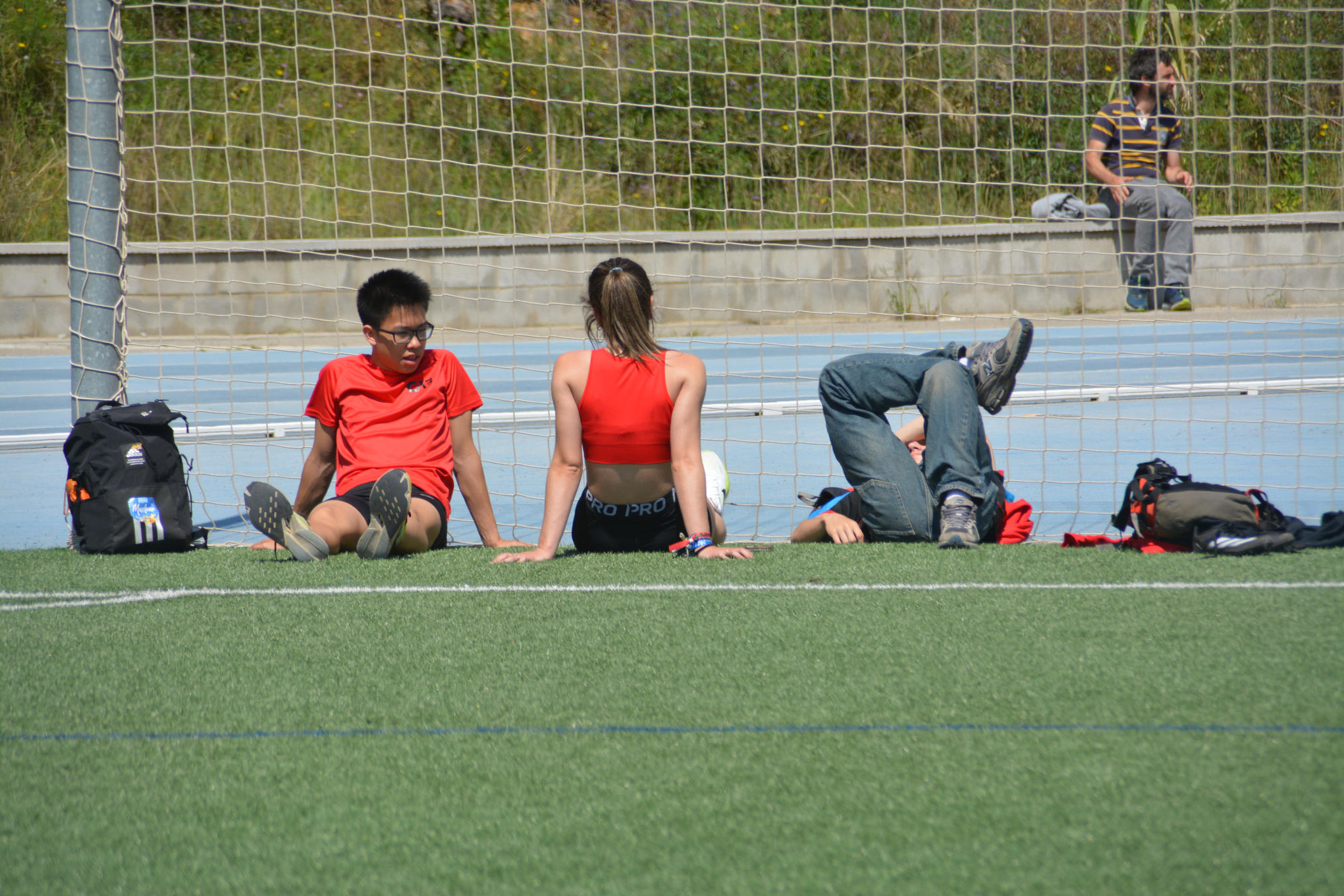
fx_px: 11237
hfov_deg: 6.8
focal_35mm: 301
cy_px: 447
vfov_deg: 4.6
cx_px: 671
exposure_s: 1/1600
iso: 400
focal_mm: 200
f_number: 7.1
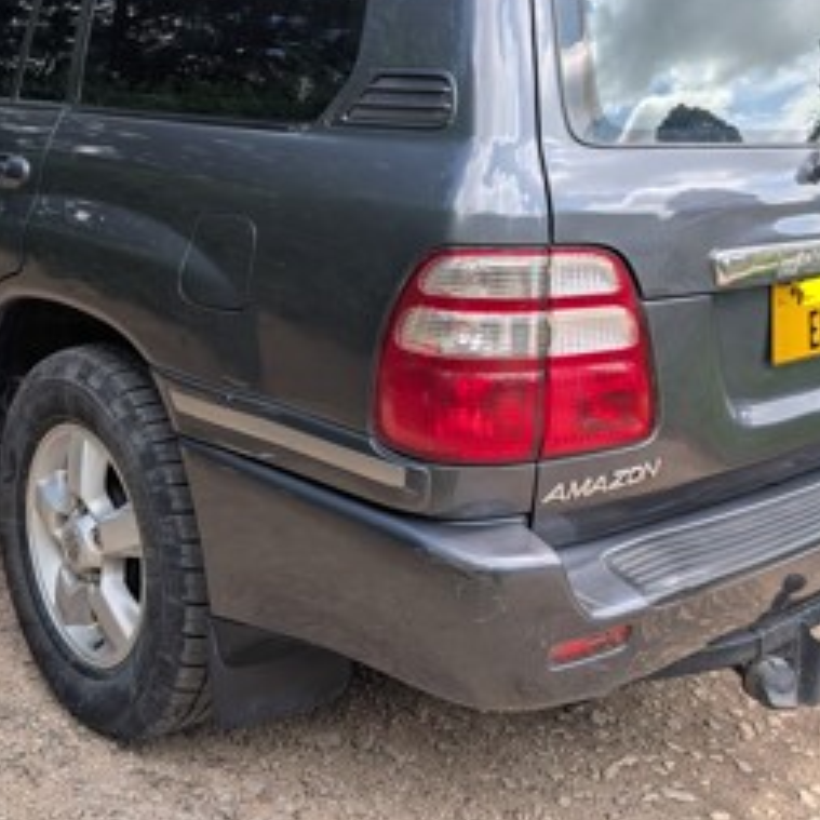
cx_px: 318
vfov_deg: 39.4
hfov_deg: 39.8
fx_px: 1126
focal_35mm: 42
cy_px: 250
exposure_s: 1/1845
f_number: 1.68
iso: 19
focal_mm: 6.9
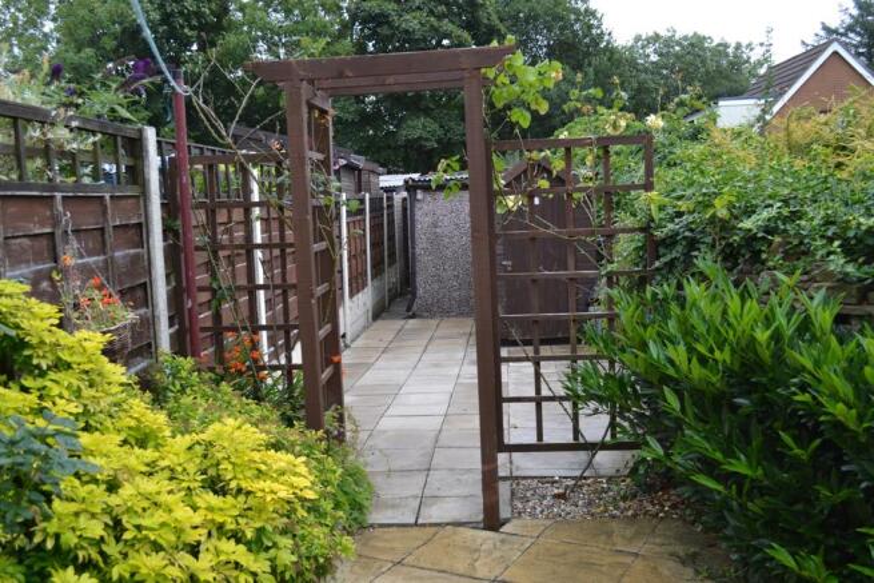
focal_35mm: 36
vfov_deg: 36.9
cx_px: 437
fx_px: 874
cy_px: 292
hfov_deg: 53.1
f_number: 5.6
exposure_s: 1/125
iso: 100
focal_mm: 24
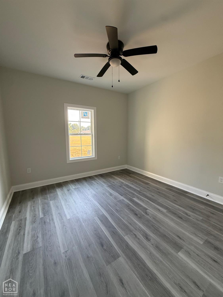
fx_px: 120
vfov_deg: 102.1
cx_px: 112
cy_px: 148
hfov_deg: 85.7
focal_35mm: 14
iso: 160
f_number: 2.2
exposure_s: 1/99
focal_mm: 2.22
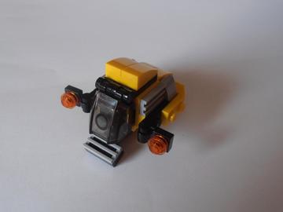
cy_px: 106
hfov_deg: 50.1
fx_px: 302
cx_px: 142
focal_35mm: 37
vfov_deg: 38.7
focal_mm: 6.61
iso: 125
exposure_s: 1/20
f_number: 3.9
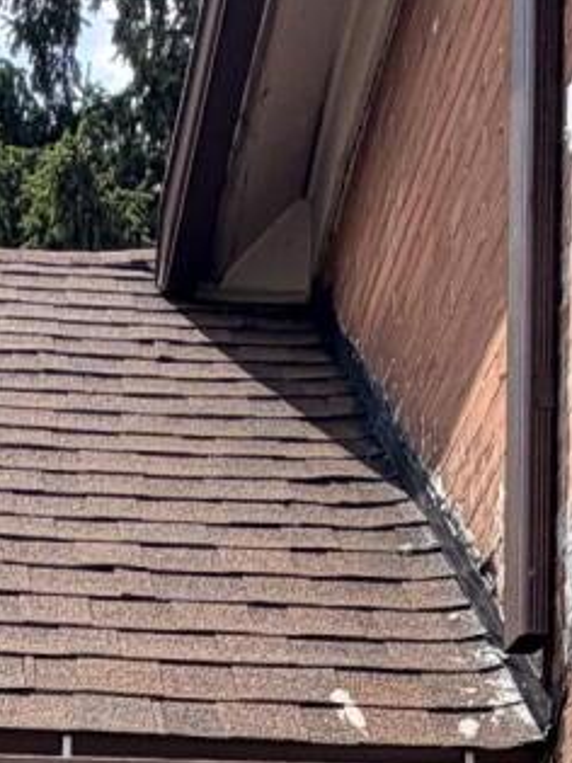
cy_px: 1560
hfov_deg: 16.2
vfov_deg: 16.4
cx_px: -10
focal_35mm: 89
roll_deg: -1.2
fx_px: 1962
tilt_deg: +1.0
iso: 32
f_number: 2.2
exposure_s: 1/770
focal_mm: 2.22
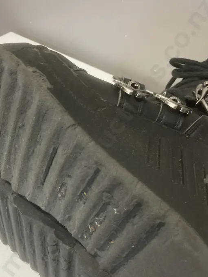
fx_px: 337
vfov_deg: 44.5
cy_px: 169
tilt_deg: -46.0
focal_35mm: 42
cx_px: 85
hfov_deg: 34.2
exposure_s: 1/50
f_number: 1.8
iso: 80
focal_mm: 3.99
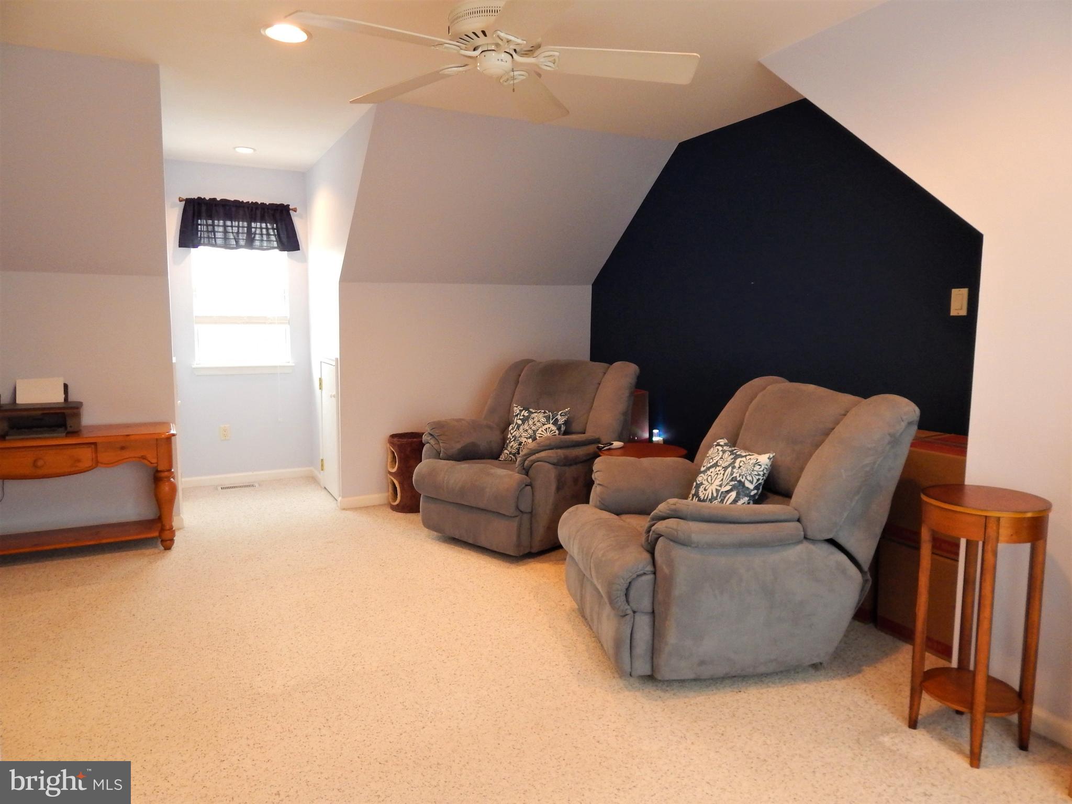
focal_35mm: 23
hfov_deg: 73.9
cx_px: 536
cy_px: 402
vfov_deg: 58.9
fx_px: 712
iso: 360
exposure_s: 1/30
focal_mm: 4
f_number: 3
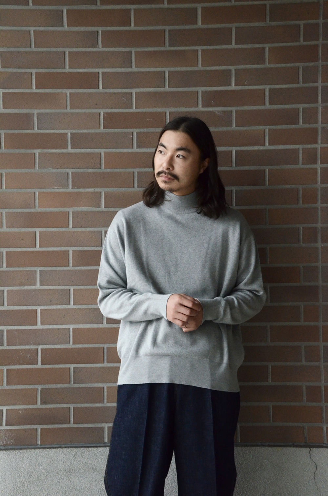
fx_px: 1194
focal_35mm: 87
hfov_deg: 15.6
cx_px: 164
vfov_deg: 23.4
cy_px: 248
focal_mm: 58
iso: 2500
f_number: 8
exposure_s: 1/50
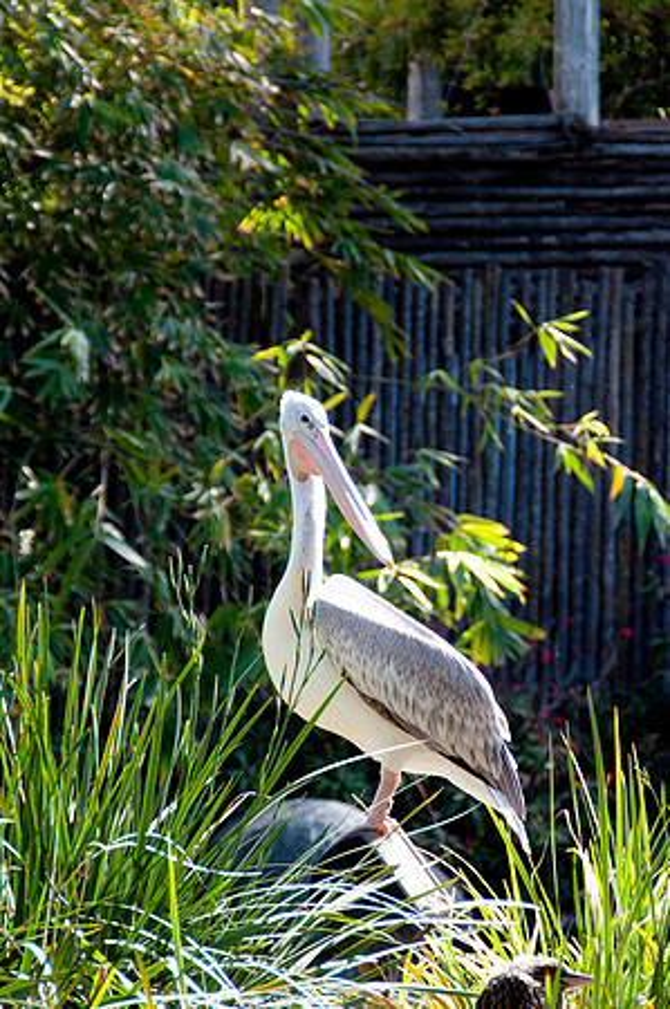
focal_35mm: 180
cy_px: 504
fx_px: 5036
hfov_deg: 7.6
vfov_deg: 11.4
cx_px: 335
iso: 450
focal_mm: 120
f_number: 6
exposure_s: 1/1000
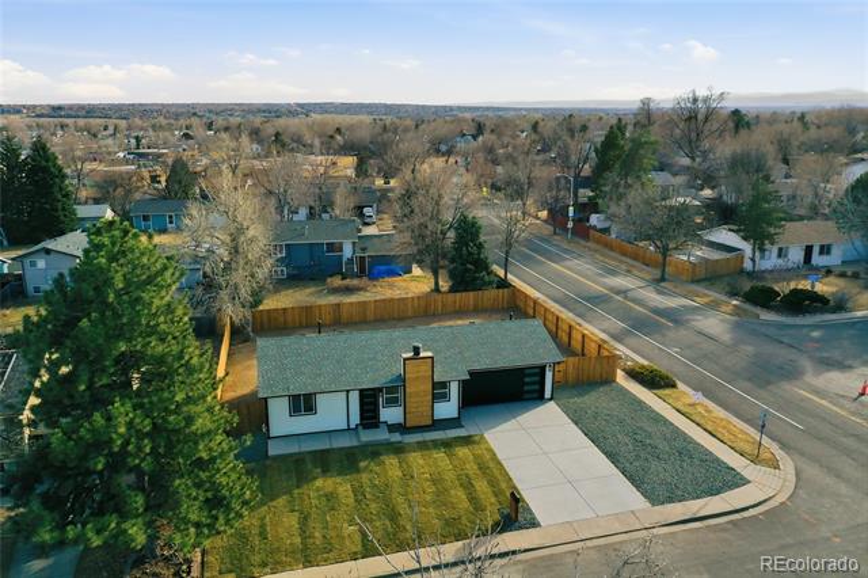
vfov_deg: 46.4
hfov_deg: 65.5
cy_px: 289
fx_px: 675
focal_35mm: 28
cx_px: 434
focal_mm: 10.3
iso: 100
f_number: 6.3
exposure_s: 1/640
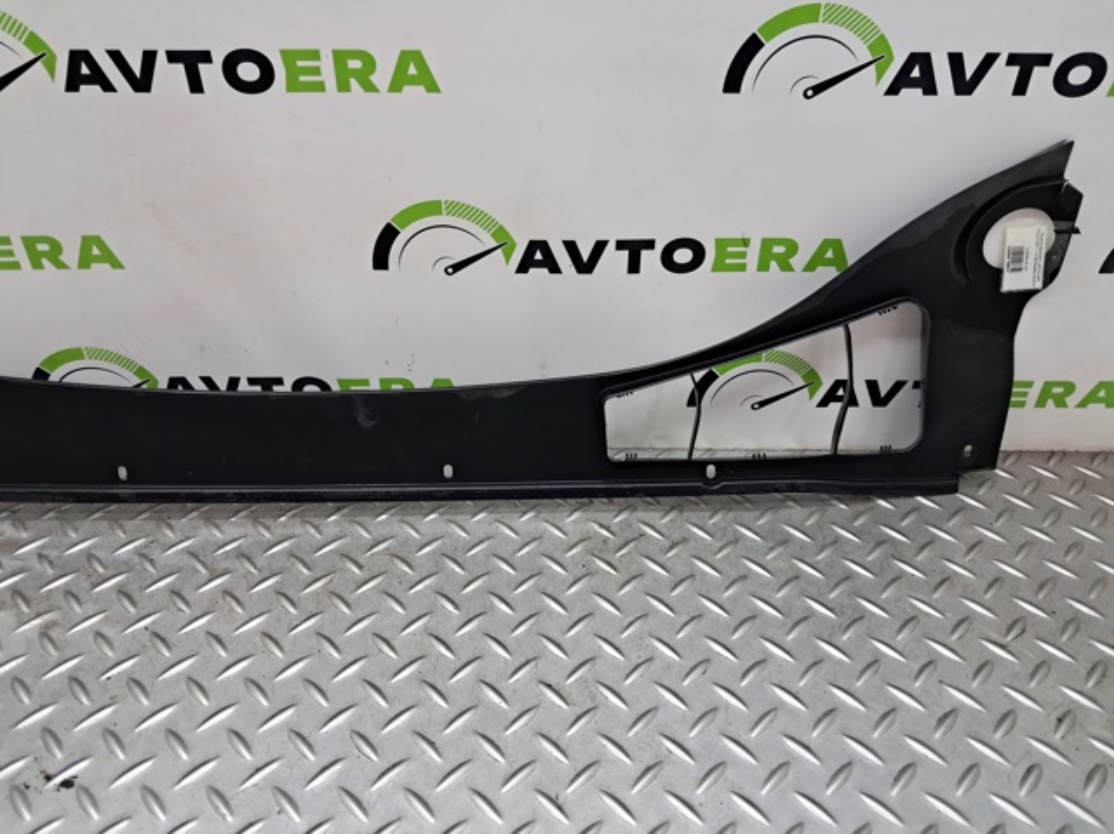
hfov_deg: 65.4
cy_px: 417
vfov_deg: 51.3
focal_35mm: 27
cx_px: 557
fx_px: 868
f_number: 1.8
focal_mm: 4
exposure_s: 1/60
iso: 125
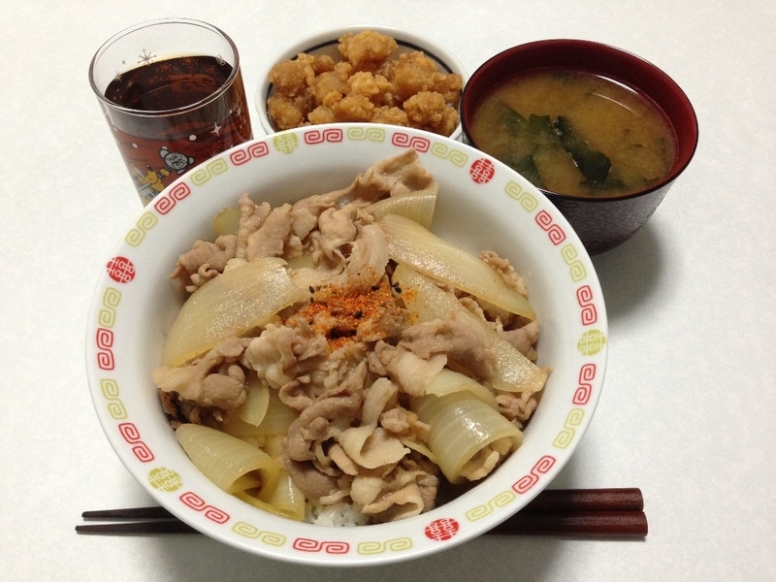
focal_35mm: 33
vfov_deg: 42.9
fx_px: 740
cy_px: 291
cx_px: 388
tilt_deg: -57.0
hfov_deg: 55.4
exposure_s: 1/20
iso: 160
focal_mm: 4.12
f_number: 2.4
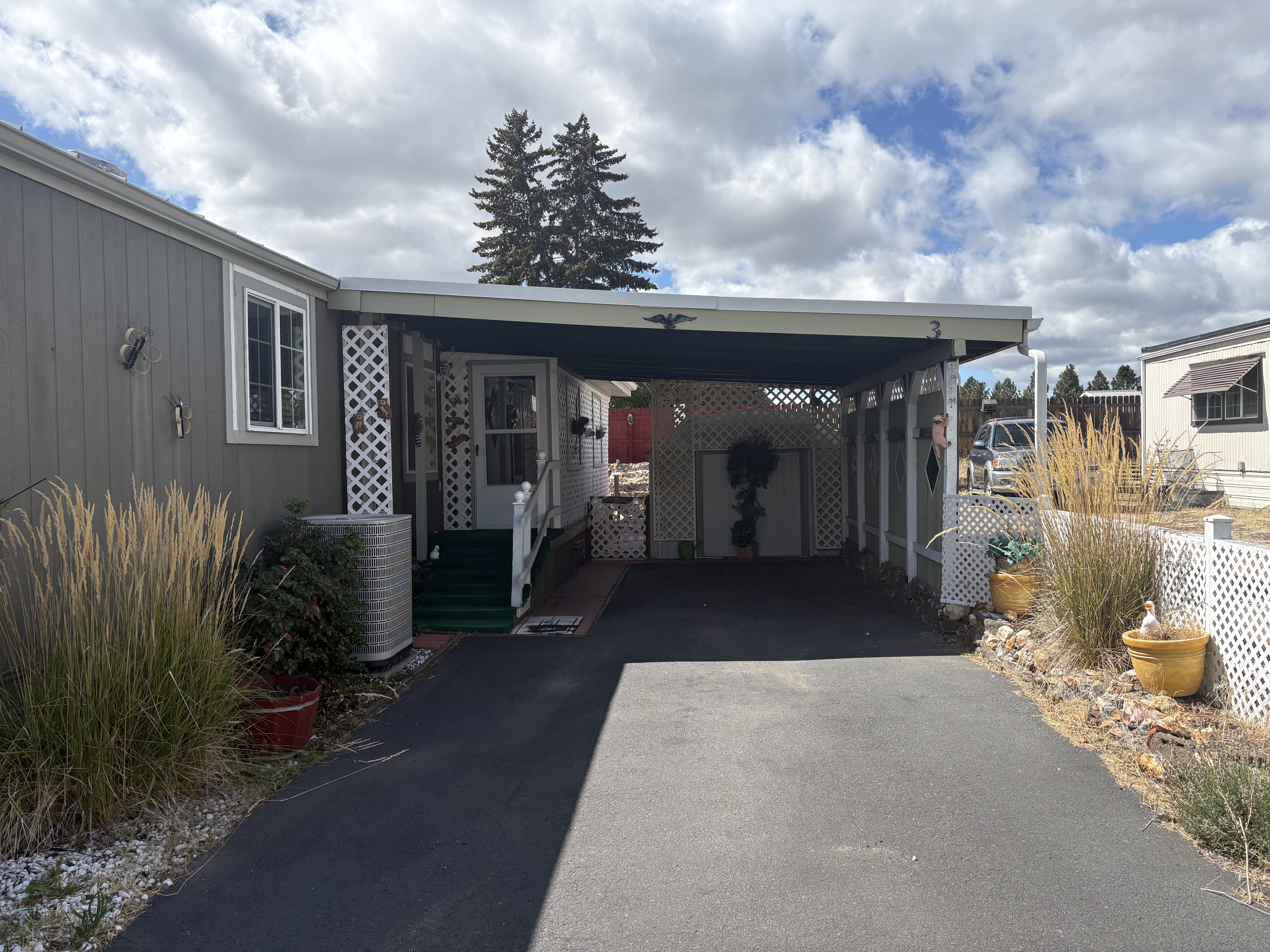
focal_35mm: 26
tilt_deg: -0.8
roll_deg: +1.0
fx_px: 954
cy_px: 476
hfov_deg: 67.3
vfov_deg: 53.1
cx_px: 635
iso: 50
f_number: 1.6
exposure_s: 1/3279
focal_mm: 5.96
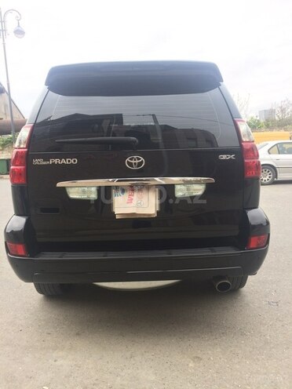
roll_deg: +2.5
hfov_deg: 48.2
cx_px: 146
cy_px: 194
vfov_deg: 61.7
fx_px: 326
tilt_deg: -11.1
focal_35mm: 29
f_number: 2.2
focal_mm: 4.15
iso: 32
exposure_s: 1/208
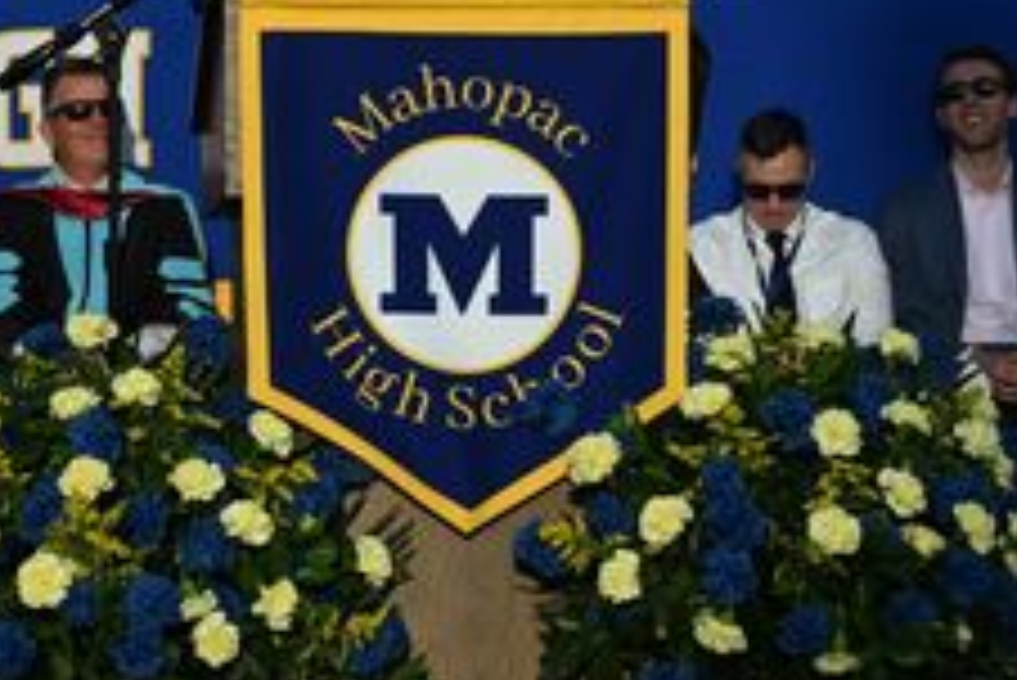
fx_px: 5003
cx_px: 252
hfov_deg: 11.6
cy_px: -196
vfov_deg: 7.7
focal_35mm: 177
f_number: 11
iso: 400
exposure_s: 1/500
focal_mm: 50
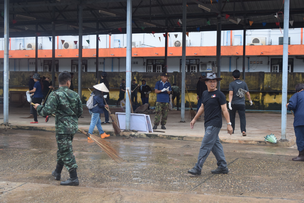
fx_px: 507
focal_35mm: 60
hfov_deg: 33.4
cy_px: 102
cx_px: 152
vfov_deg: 22.7
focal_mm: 40
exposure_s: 1/800
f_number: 4.8
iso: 800
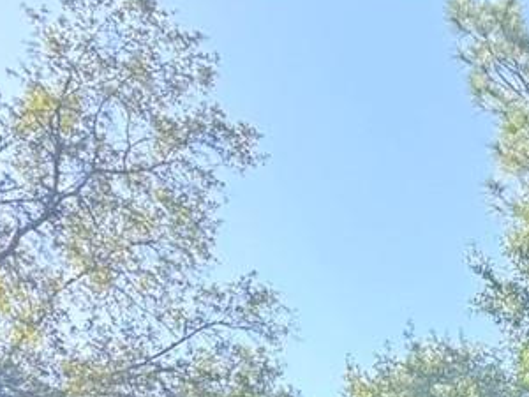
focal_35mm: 128
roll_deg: -0.6
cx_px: 1190
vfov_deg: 9.8
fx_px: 1956
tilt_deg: +2.2
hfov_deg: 12.6
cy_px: 1041
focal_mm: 6.76
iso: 100
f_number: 1.78
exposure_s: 1/1005
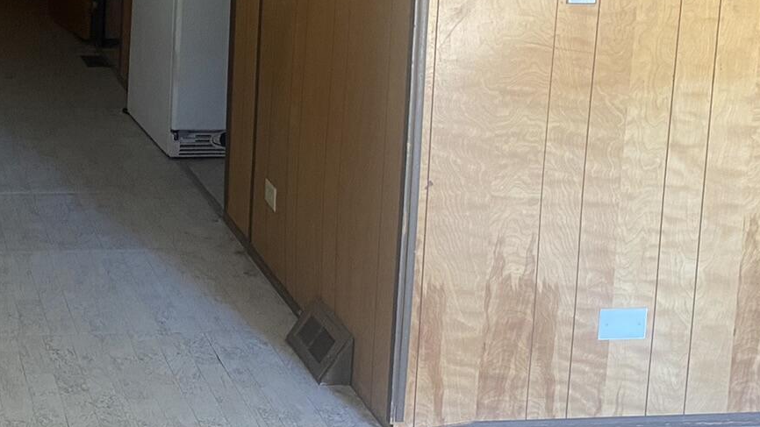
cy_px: -96
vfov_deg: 17.1
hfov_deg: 30.3
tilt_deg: -6.0
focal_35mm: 67
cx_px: 96
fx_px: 1350
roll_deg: -2.1
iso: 200
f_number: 1.8
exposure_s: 1/60
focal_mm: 4.25
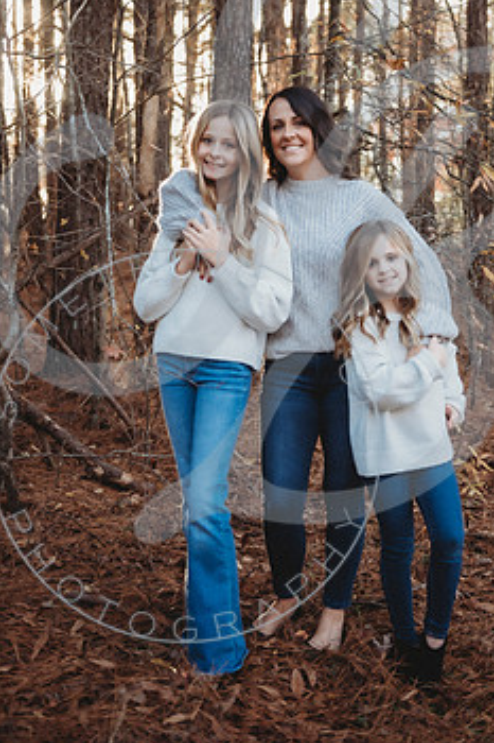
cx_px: 280
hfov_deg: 25.0
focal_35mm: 54
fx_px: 1113
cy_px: 284
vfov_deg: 36.7
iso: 400
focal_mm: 42
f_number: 2.8
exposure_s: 1/250
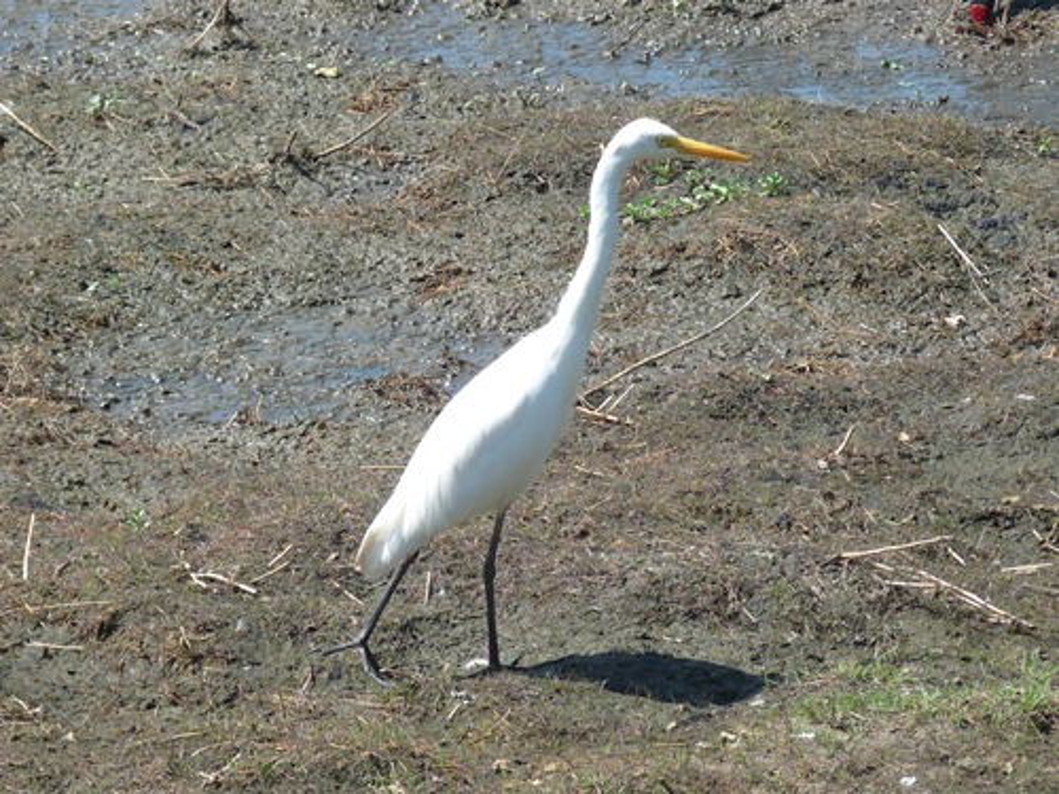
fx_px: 9943
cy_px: 397
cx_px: 530
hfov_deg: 6.1
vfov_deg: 4.6
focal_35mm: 325
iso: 100
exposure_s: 1/500
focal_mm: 32.7
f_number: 3.7
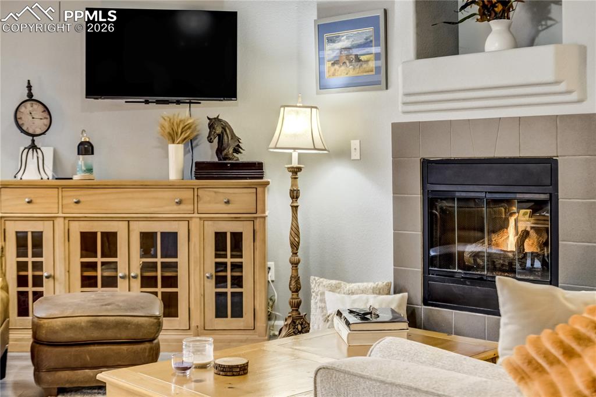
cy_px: 198
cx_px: 298
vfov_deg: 29.8
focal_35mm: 45
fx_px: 745
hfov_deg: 43.6
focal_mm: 30
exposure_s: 1/40
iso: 1250
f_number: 4
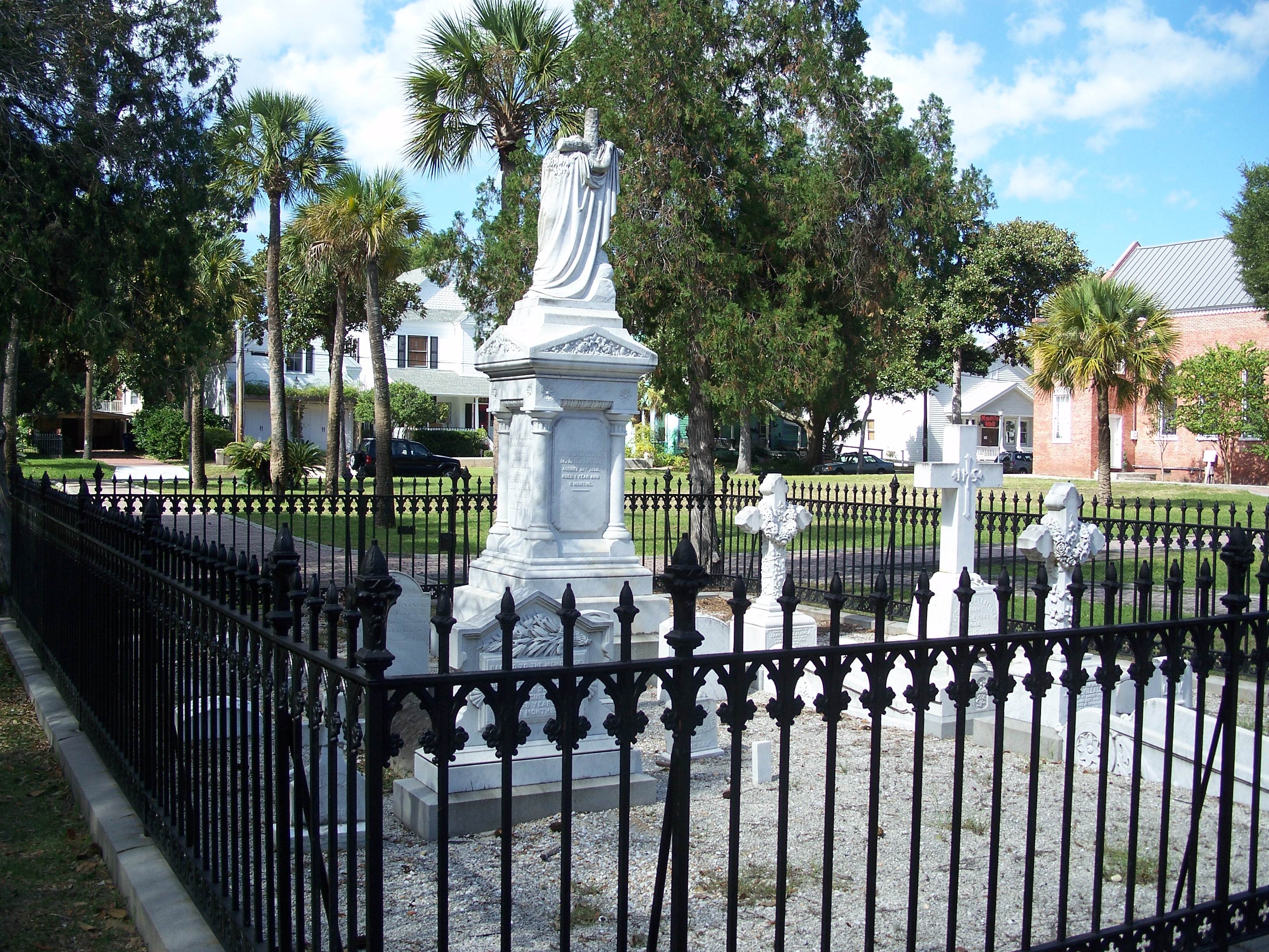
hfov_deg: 50.1
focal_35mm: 37
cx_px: 634
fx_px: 1356
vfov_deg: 38.7
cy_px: 476
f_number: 2.8
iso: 64
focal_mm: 7.8
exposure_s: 1/500
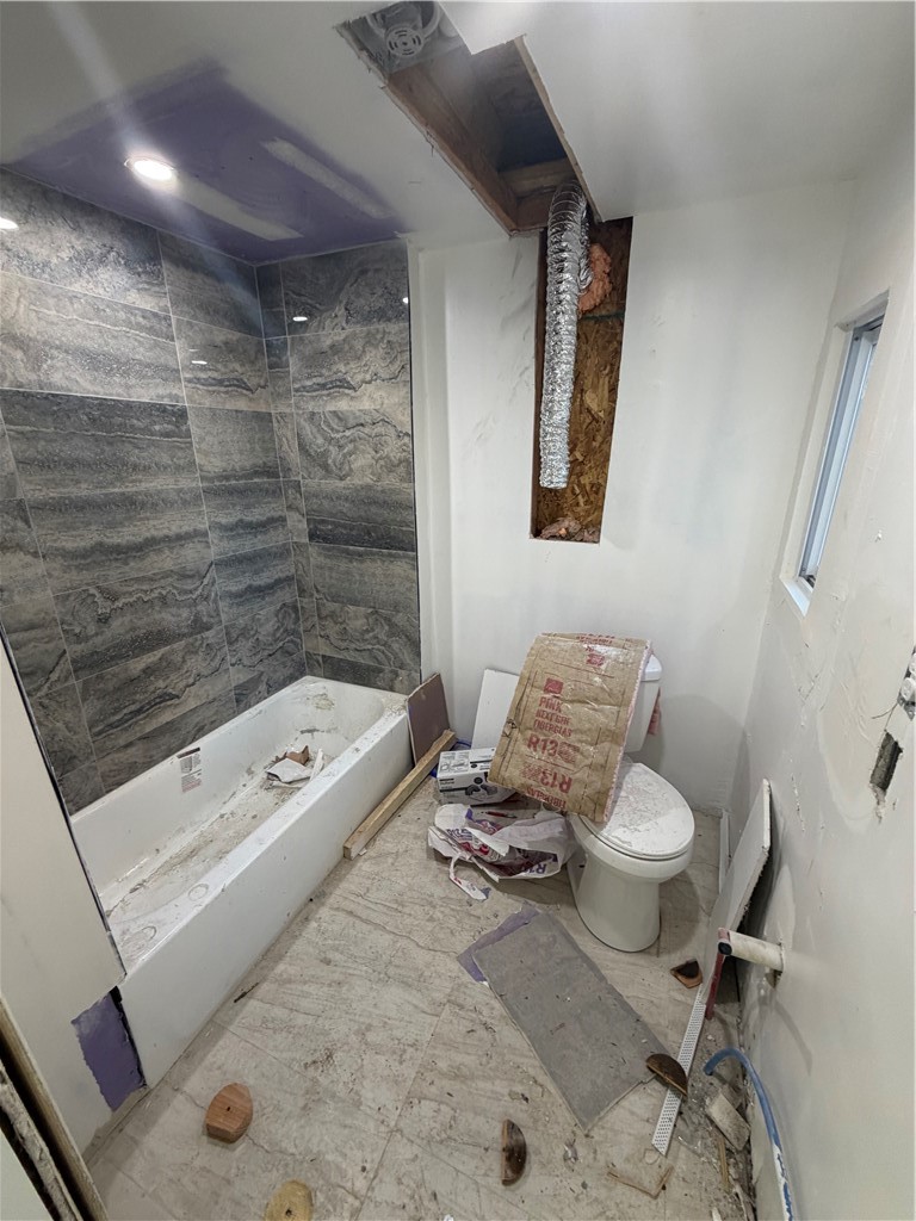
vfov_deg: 102.1
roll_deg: -0.2
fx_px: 494
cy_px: 610
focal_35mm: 14
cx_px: 458
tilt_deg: -18.9
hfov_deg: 85.7
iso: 200
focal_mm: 2.22
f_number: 2.2
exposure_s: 1/60
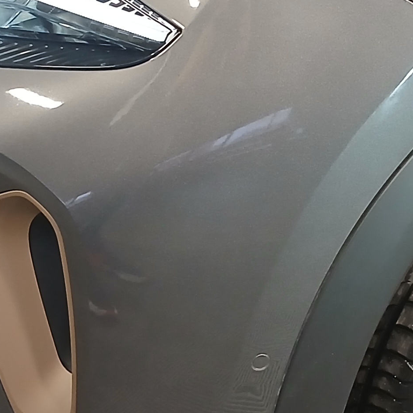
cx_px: 297
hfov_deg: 17.3
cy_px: 126
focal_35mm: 100
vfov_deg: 17.3
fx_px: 1350
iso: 250
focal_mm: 3.98
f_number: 1.8
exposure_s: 1/50
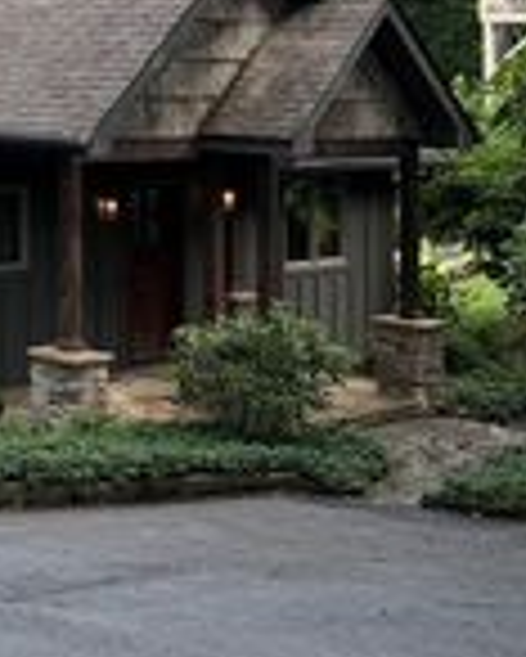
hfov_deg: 16.1
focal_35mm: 80
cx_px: -432
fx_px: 1555
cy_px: -47
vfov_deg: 22.6
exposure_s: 1/1493
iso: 100
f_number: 1.78
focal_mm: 6.76
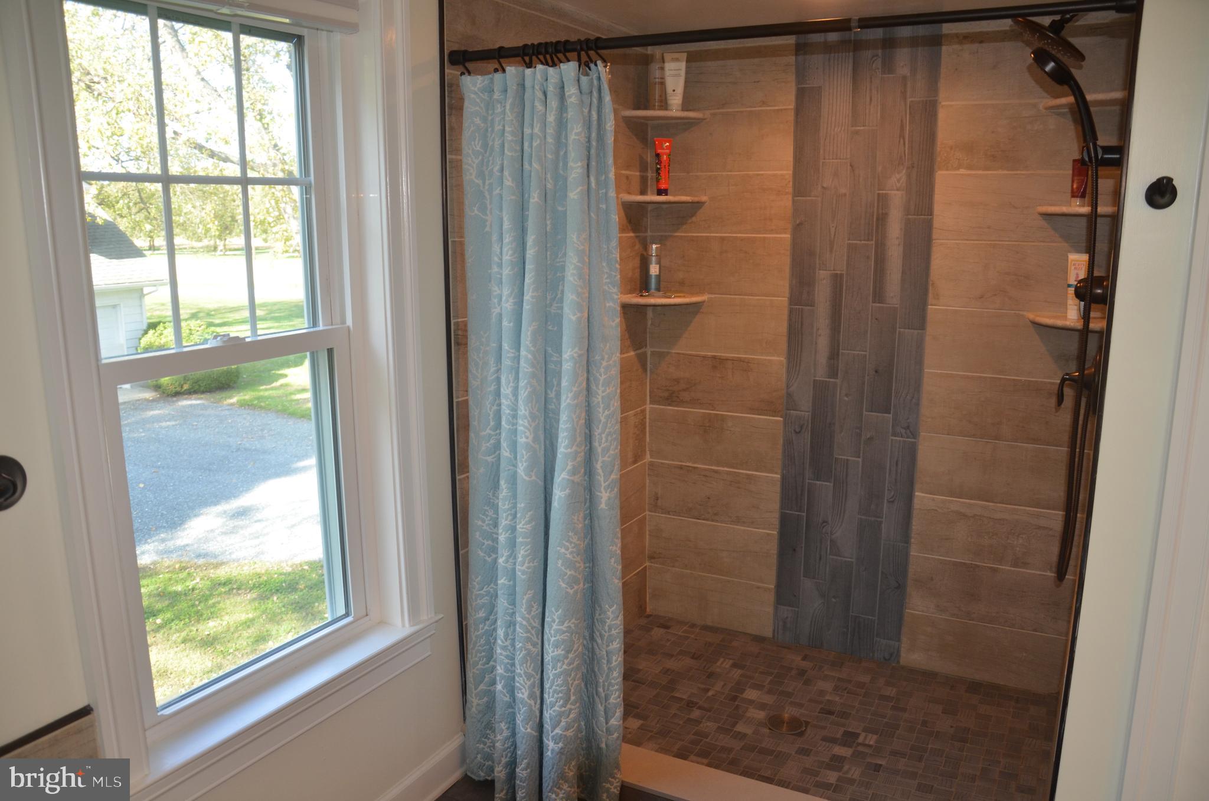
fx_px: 905
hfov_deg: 67.5
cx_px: 604
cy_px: 400
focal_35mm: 27
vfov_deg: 47.7
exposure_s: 1/100
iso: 400
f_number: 3.5
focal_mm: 18
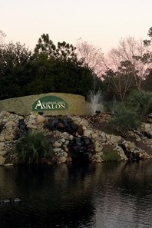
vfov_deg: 27.3
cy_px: 97
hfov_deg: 18.2
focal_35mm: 74
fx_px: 469
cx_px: 134
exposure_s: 1/30
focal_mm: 4.12
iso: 50
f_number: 2.4
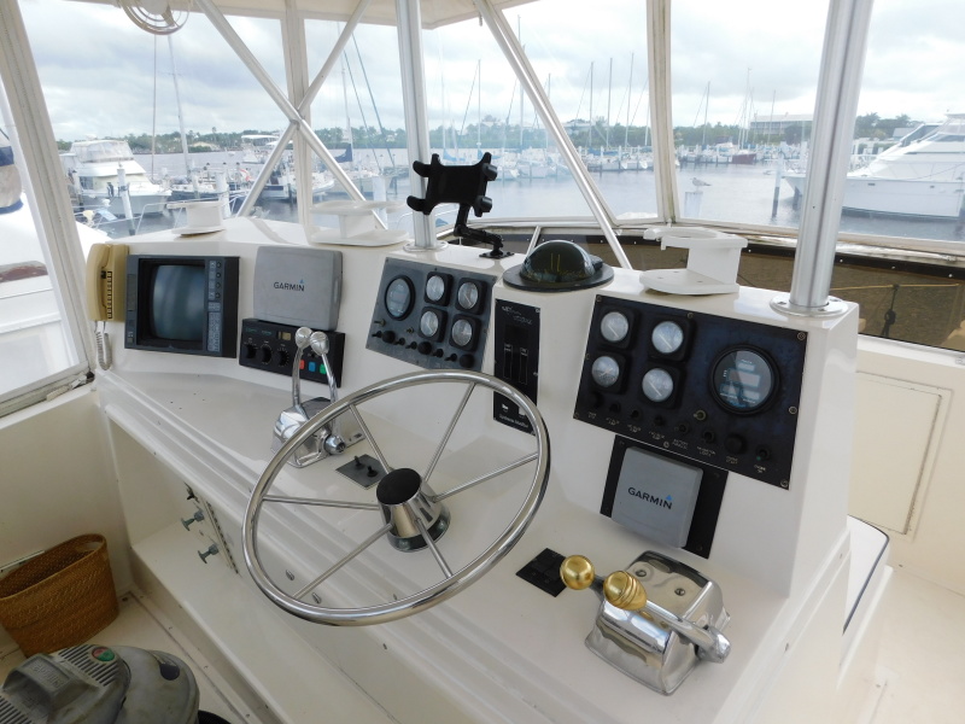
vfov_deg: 58.9
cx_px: 482
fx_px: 641
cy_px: 362
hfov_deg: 73.9
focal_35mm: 23
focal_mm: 4
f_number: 3
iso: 125
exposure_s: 1/800
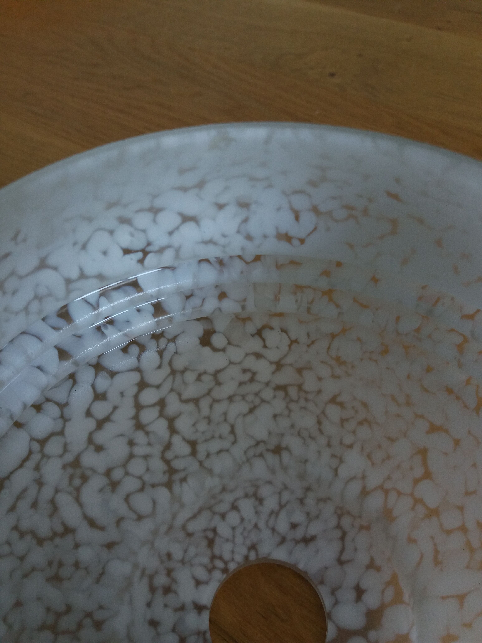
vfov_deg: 63.4
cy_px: 322
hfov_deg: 49.7
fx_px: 520
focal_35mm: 28
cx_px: 241
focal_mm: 3.7
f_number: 1.9
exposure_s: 1/30
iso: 80
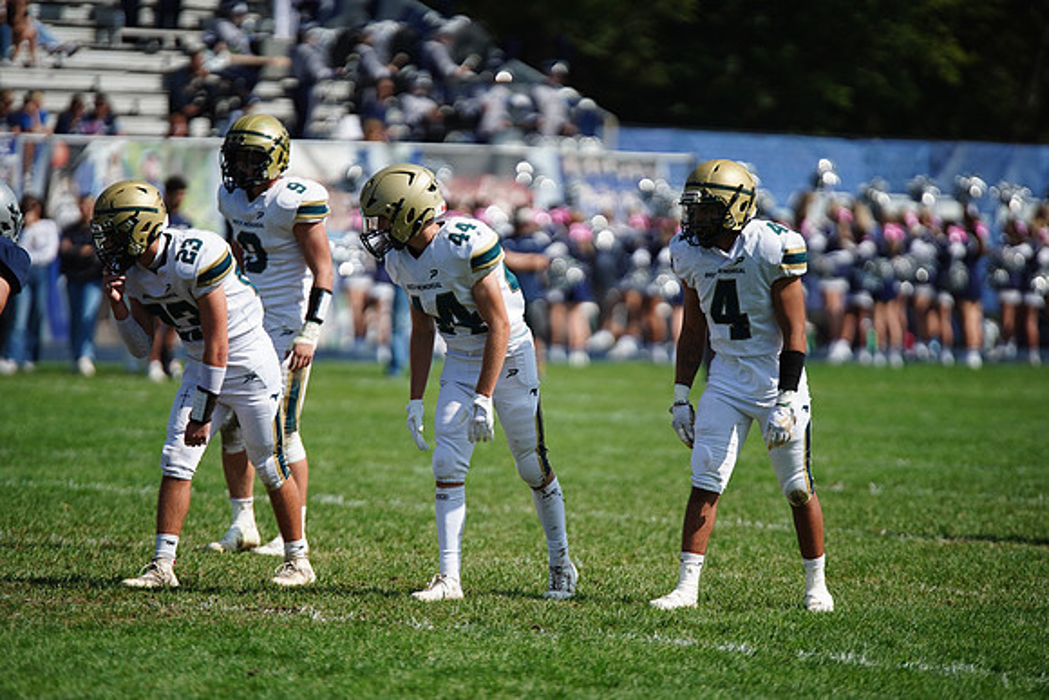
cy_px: 350
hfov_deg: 6.9
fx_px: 8743
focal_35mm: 300
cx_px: 524
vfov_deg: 4.6
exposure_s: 1/6400
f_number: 2.8
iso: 400
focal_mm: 300
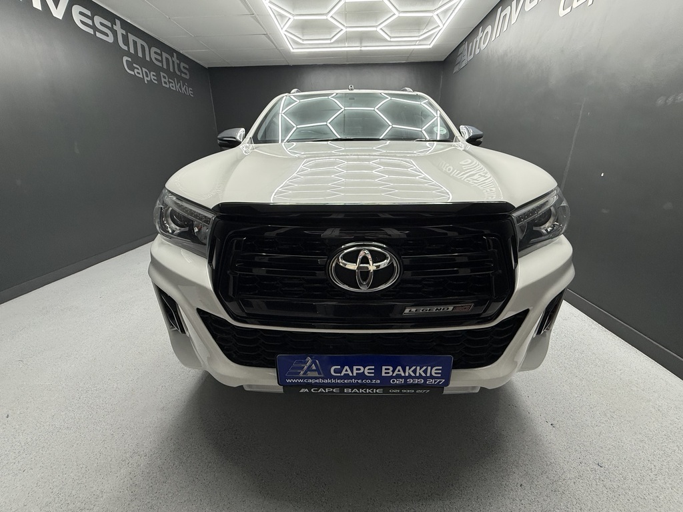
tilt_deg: -19.2
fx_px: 276
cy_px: 256
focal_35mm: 14
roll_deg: +0.5
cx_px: 342
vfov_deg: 85.7
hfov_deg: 102.1
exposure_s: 1/100
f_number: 2.2
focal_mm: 2.22
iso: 160
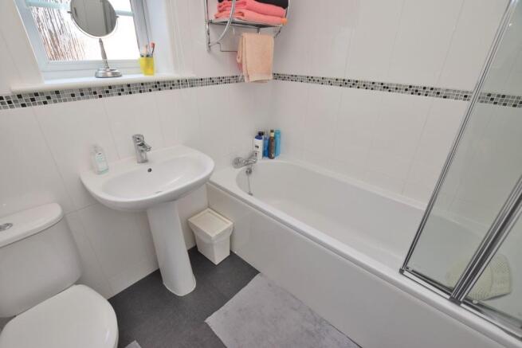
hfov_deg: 100.4
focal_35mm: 15
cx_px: 261
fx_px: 218
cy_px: 174
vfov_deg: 77.4
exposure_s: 1/80
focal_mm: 10
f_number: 4.5
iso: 800
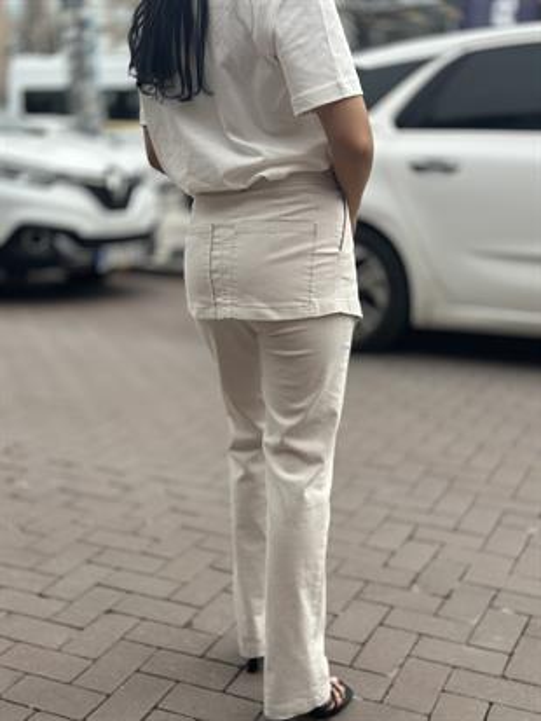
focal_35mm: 48
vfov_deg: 39.6
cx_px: 270
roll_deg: +3.1
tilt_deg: -10.6
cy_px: 360
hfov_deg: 30.3
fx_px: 1000
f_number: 1.78
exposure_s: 1/3367
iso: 80
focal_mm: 6.86
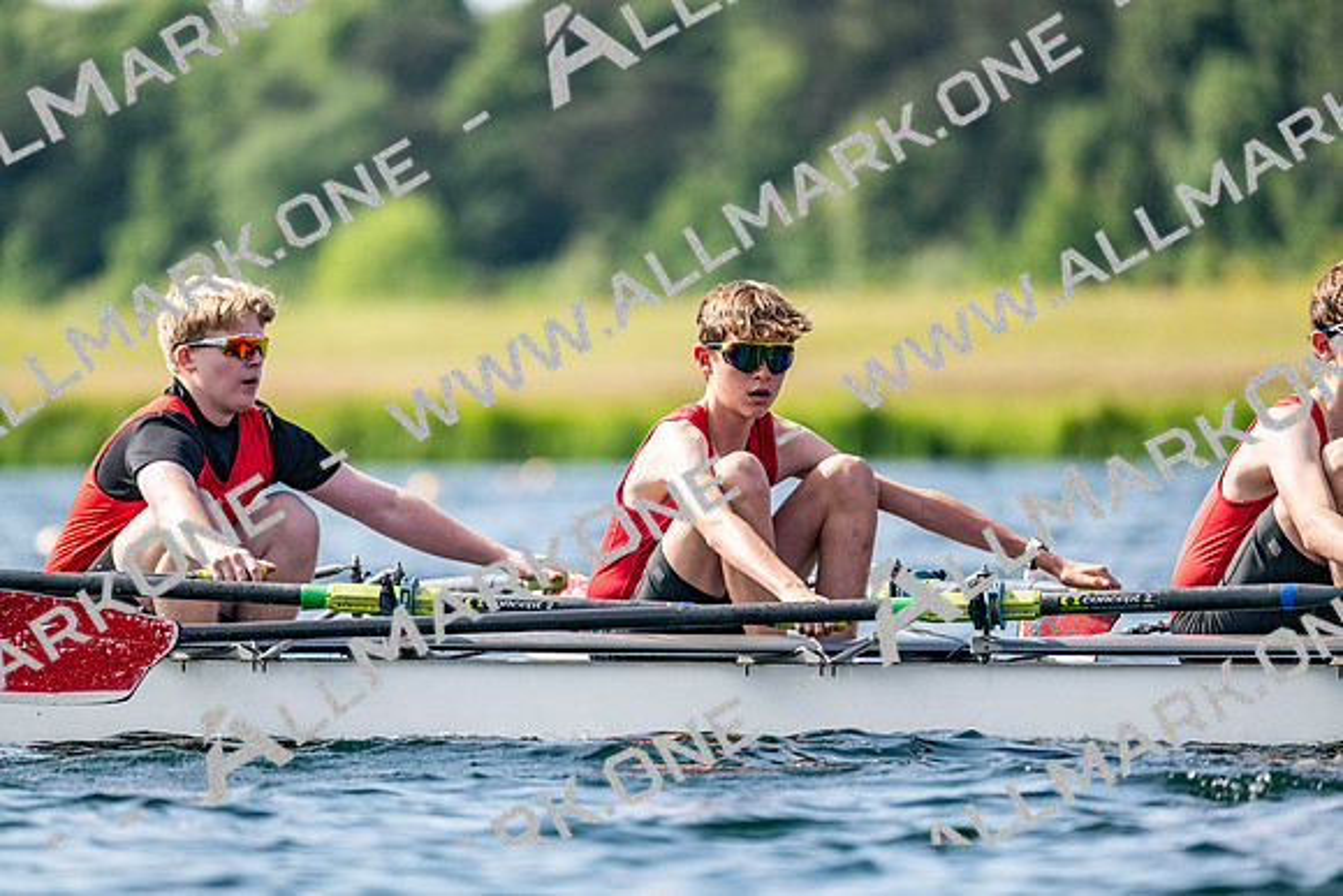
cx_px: 672
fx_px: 14925
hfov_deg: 5.2
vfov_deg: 3.4
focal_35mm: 400
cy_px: 448
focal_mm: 400
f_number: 4.5
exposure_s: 1/2500
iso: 320
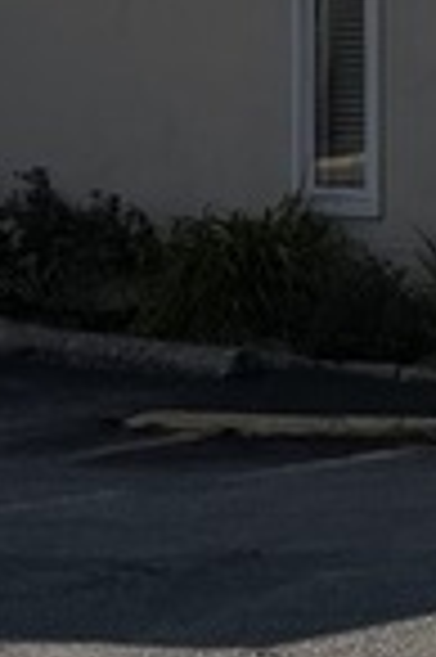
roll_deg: -0.1
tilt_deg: -0.1
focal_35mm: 185
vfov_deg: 11.0
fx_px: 3369
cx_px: 661
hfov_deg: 7.3
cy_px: 27
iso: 80
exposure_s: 1/11905
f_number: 1.78
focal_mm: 6.76
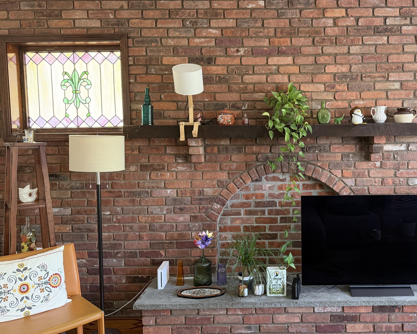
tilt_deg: -4.9
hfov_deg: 53.0
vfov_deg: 44.5
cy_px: 155
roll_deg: +1.4
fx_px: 407
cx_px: 283
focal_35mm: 33
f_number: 1.78
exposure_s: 1/60
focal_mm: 6.76
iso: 320
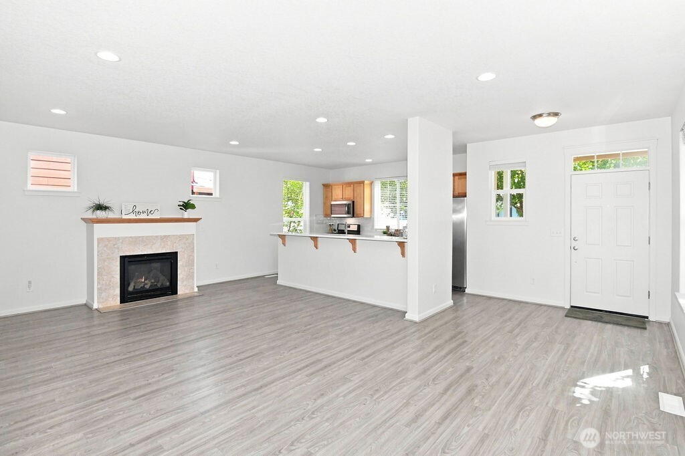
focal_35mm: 16
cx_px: 342
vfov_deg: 73.7
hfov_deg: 96.8
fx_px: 304
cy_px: 228
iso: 6400
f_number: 10
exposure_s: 1/320
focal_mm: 11
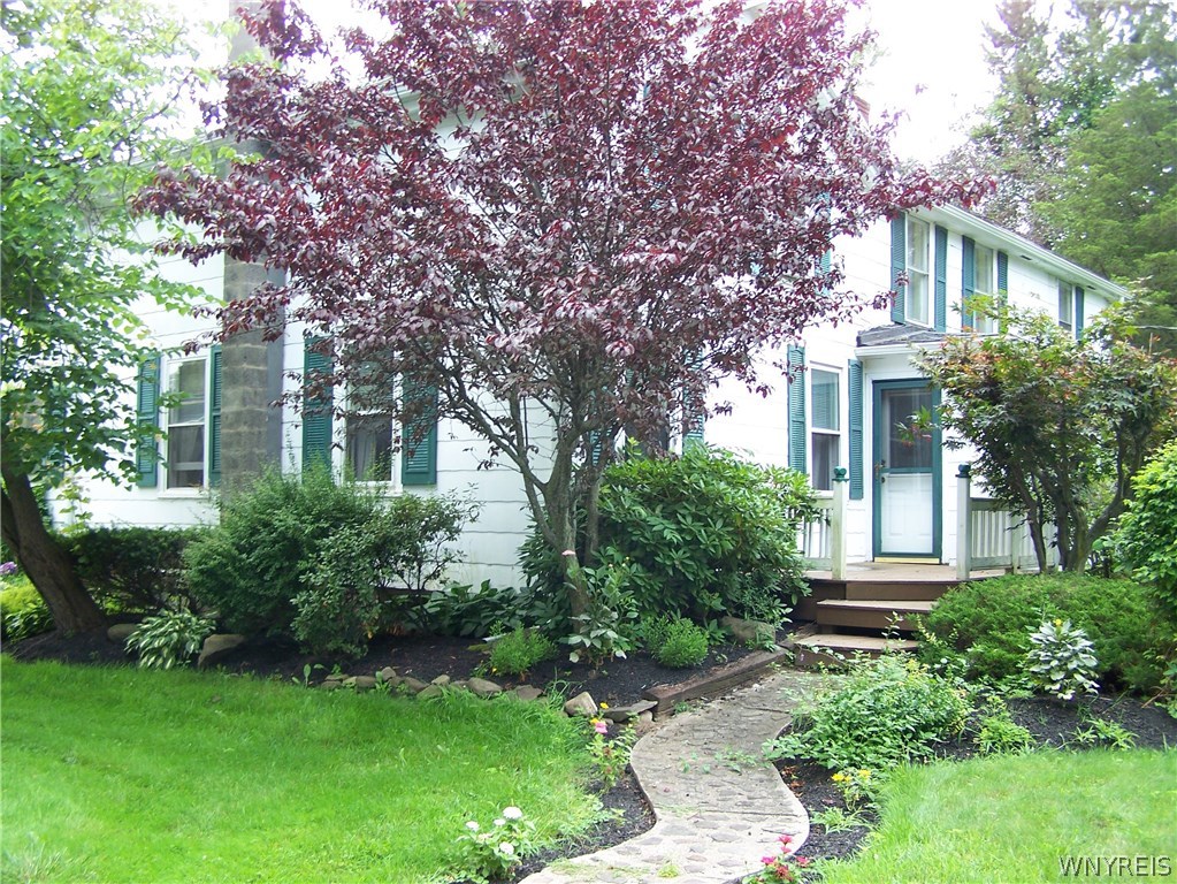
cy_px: 442
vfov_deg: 37.7
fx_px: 1293
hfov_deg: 49.0
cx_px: 588
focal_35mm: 38
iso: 80
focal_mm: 6.3
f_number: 2.8
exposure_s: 1/80
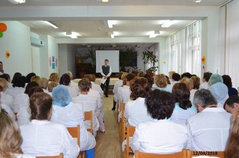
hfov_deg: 57.3
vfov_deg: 39.8
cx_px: 120
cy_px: 79
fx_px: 219
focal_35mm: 33
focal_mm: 22
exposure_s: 1/60
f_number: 3.8
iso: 640
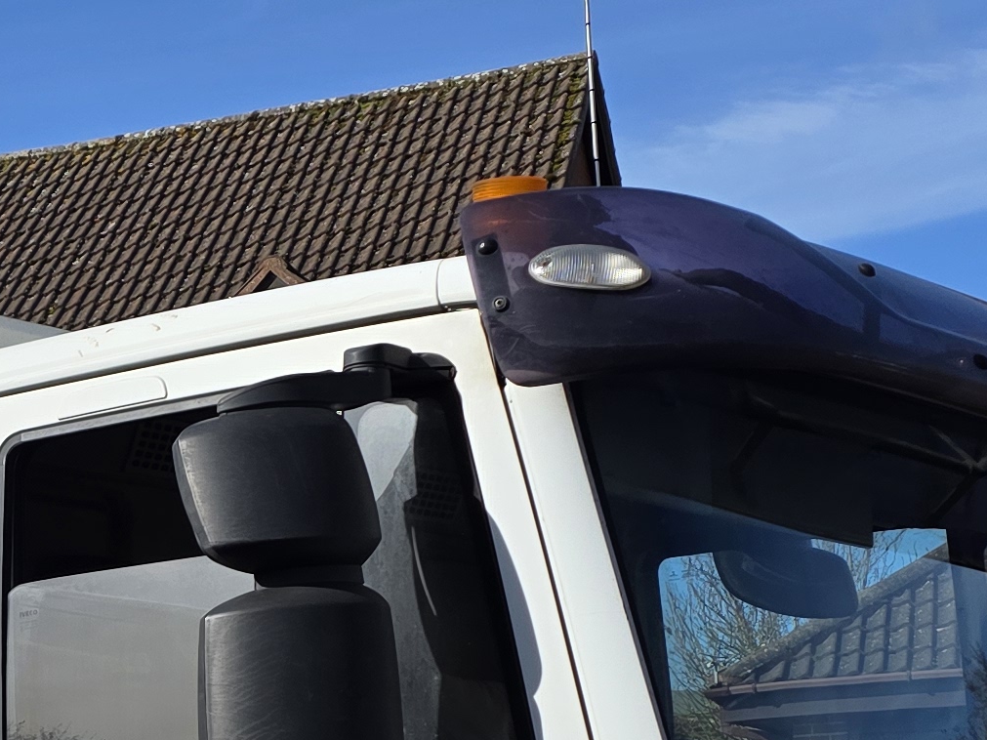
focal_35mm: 91
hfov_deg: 20.2
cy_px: 683
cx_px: -194
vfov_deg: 16.0
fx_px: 2594
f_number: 1.7
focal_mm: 6.3
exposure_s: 1/7333
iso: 80
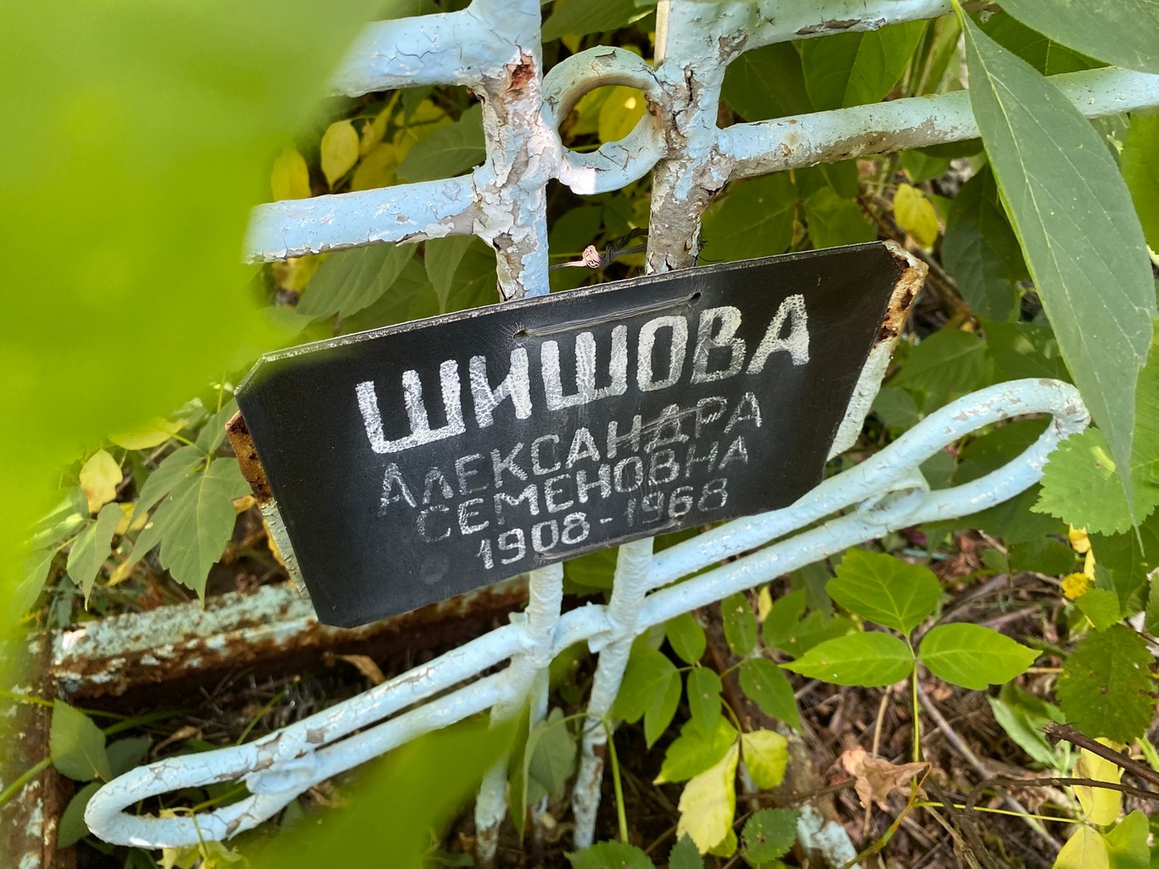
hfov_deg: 67.3
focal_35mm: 26
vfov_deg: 53.1
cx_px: 580
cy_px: 434
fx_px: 871
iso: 125
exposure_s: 1/113
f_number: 1.8
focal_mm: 4.25
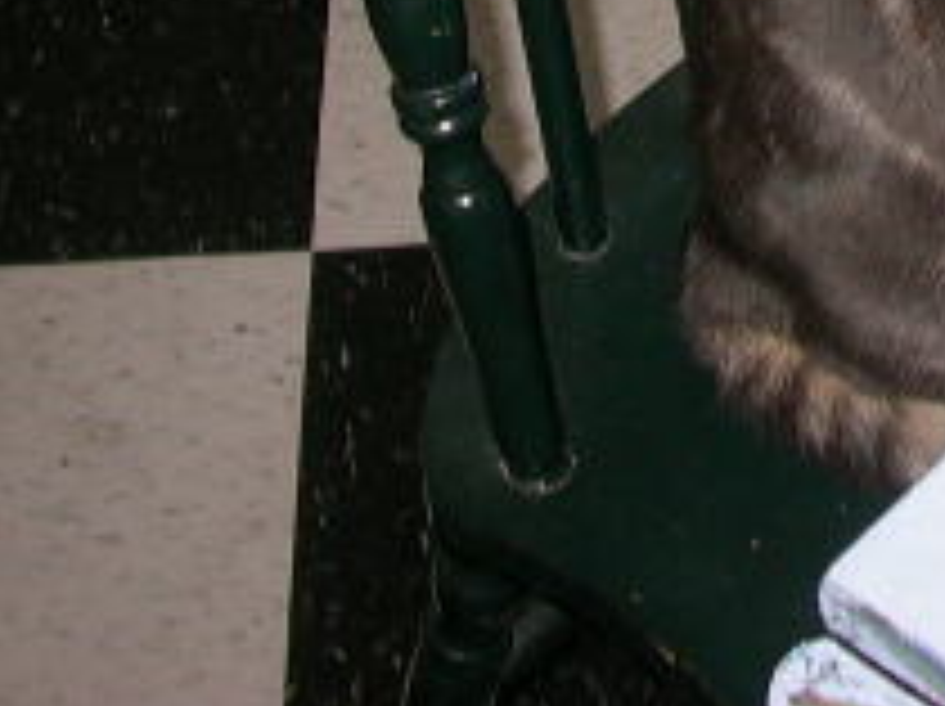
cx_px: 1148
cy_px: -360
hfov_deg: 16.3
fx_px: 3163
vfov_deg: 12.1
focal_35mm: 116
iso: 100
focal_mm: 7.85
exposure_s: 1/60
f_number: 2.6
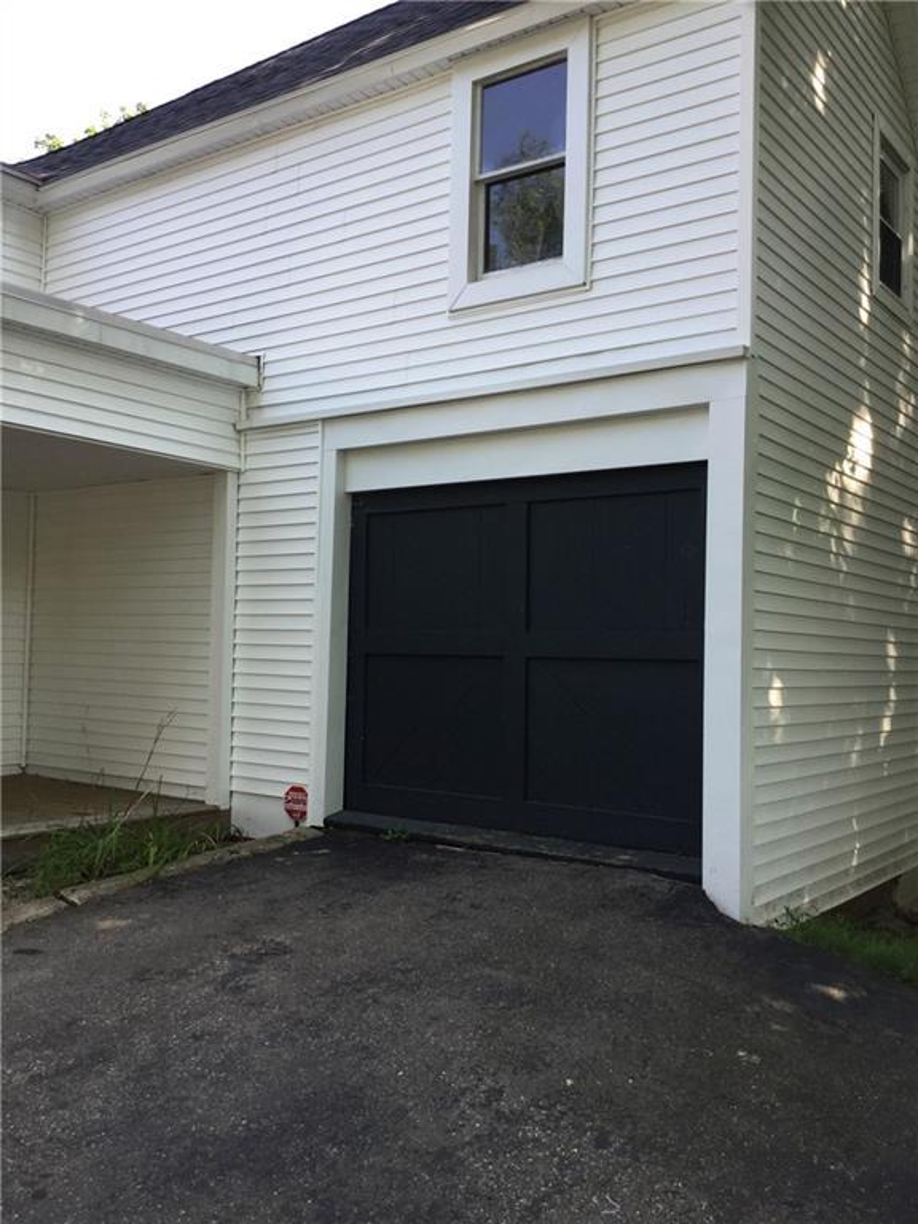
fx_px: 1096
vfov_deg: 58.4
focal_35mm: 31
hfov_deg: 45.4
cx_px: 459
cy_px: 612
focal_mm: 3.3
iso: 25
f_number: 2.4
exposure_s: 1/117
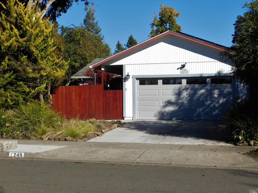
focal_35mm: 51
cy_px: 96
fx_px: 380
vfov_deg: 28.5
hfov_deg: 37.5
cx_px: 129
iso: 800
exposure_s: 1/1500
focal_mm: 9
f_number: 7.6
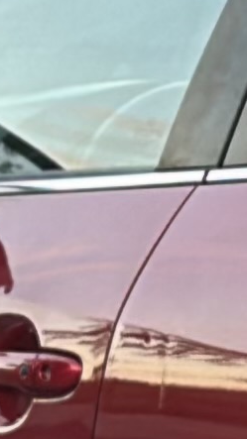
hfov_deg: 2.5
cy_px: 466
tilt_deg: -1.8
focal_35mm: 476
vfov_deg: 4.5
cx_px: 1035
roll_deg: -1.7
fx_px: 5545
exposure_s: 1/92
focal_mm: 6.86
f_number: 1.78
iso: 125
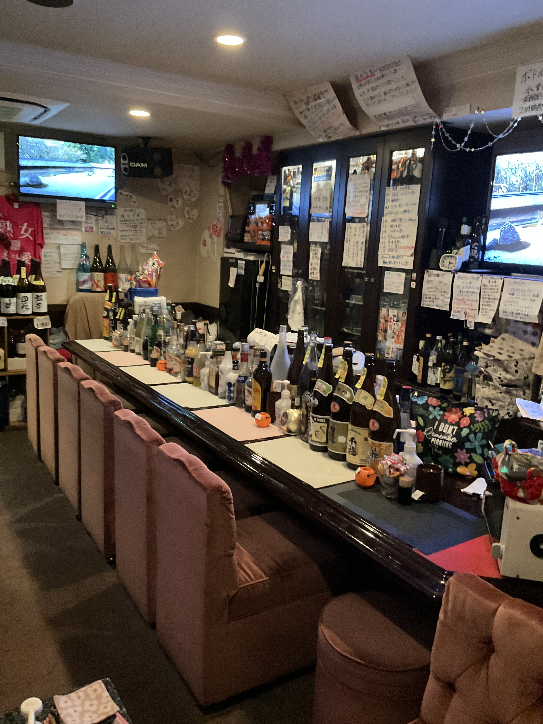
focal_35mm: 29
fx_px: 607
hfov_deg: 48.2
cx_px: 272
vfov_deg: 61.7
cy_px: 362
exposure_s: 1/24
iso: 500
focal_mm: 3
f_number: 1.8
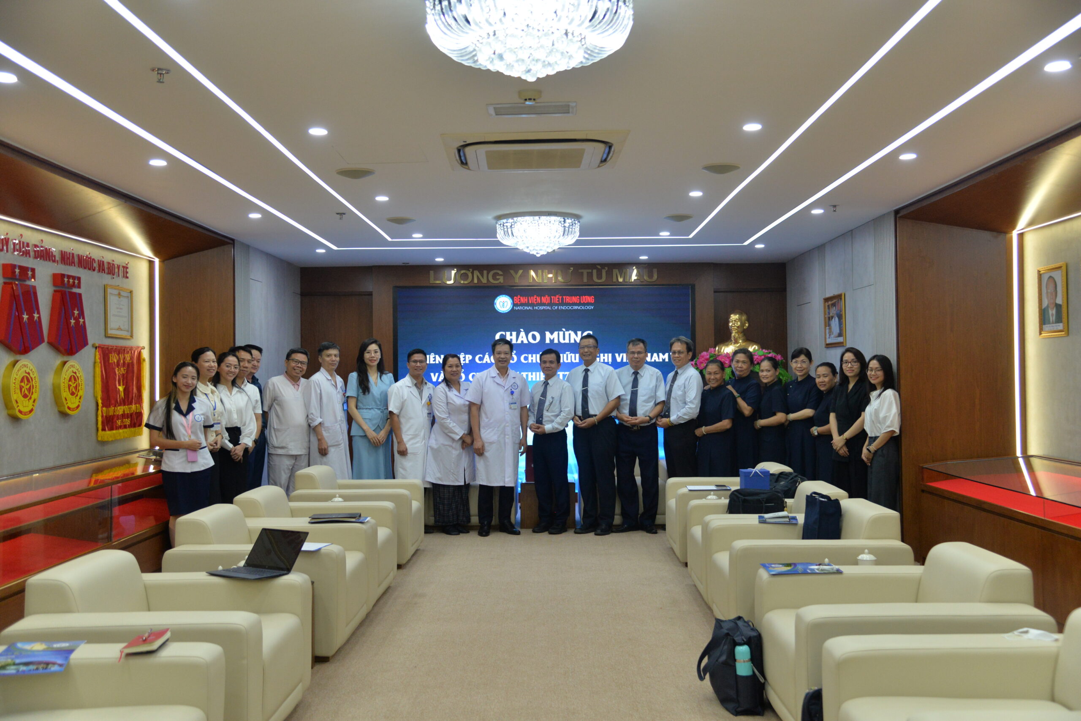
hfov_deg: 55.8
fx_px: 1021
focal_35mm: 34
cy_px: 360
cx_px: 540
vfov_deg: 38.9
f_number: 4
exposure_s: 1/400
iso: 1600
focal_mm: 34
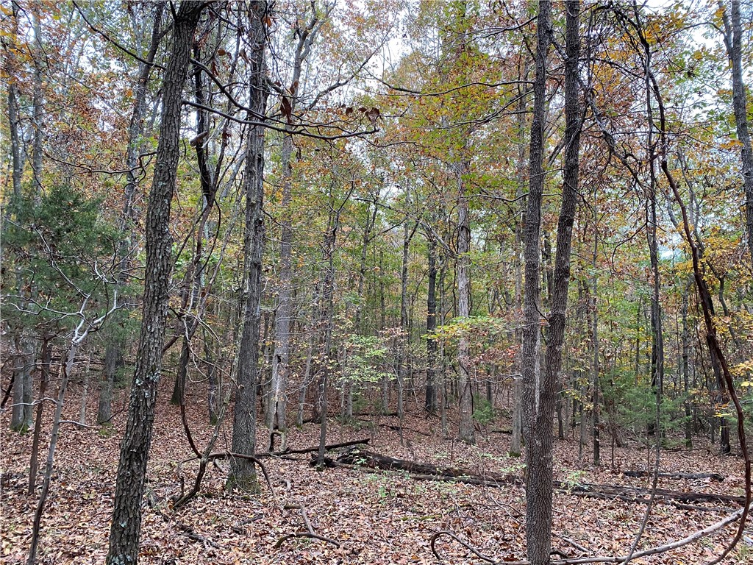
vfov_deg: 53.1
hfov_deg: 67.3
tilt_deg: +5.7
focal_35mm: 26
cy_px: 282
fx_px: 566
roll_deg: -1.3
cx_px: 376
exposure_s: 1/93
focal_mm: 4.25
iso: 125
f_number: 1.8
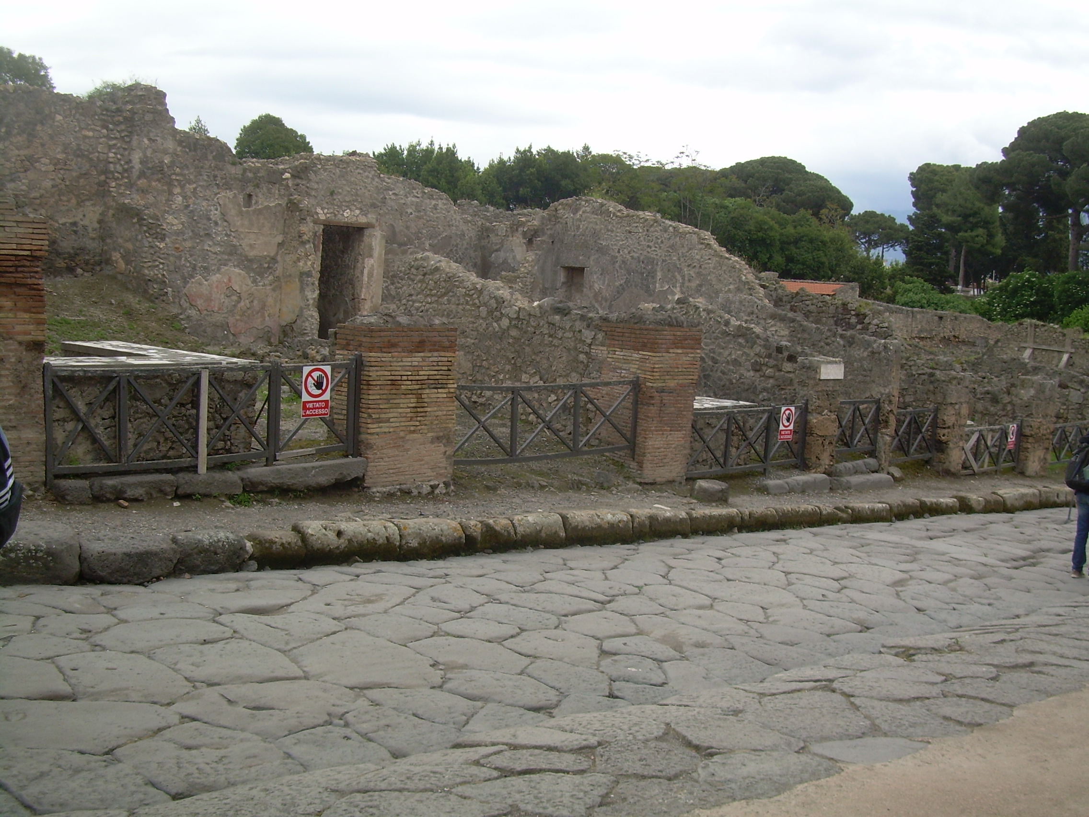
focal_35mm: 38
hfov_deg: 49.0
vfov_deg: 37.7
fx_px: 1195
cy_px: 408
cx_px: 544
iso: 50
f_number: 4.6
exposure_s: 1/250
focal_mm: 6.3
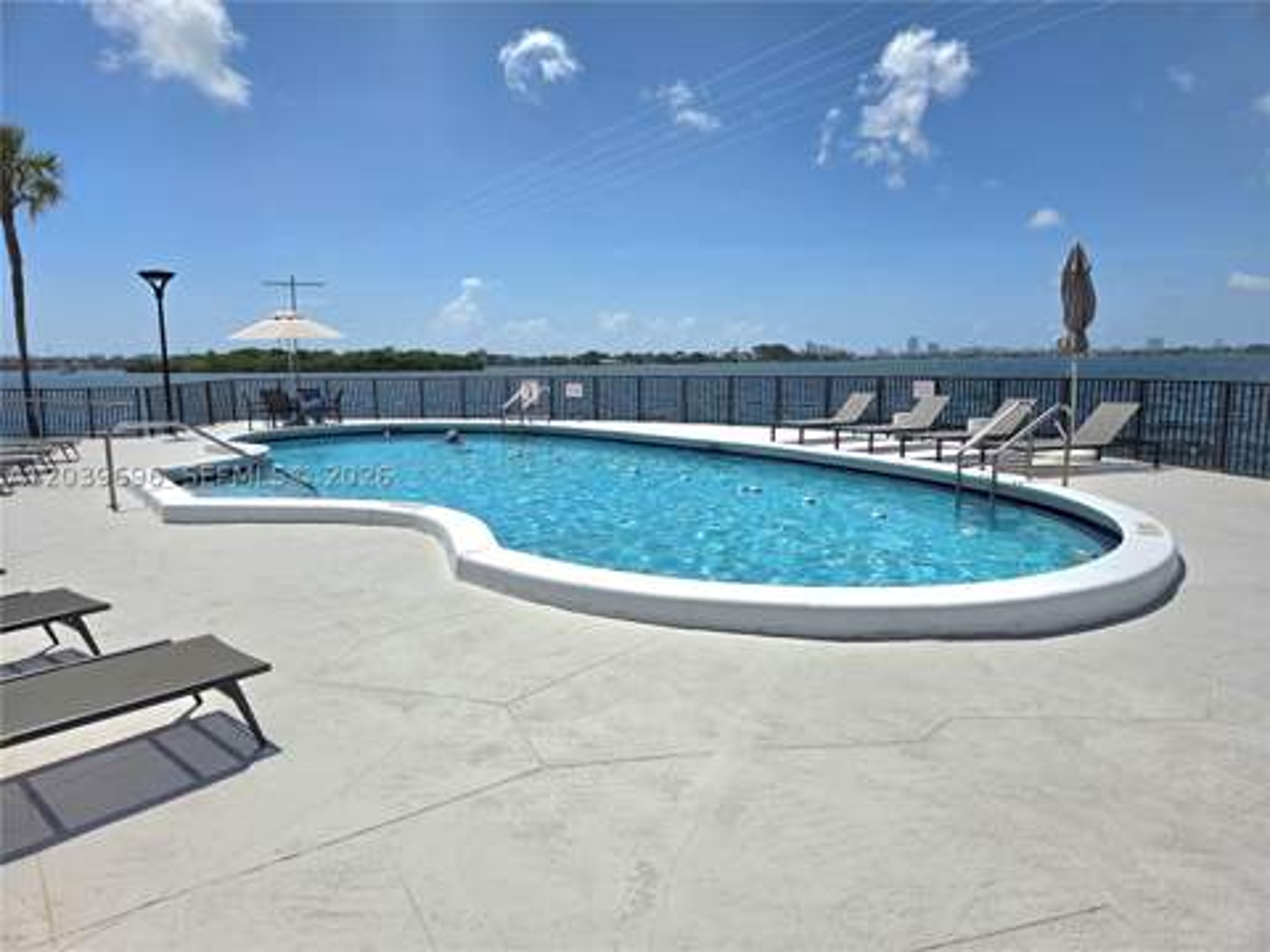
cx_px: 635
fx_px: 844
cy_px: 476
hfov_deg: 73.9
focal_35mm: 23
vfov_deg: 58.9
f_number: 1.8
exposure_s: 1/10000
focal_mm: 5.4
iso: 50
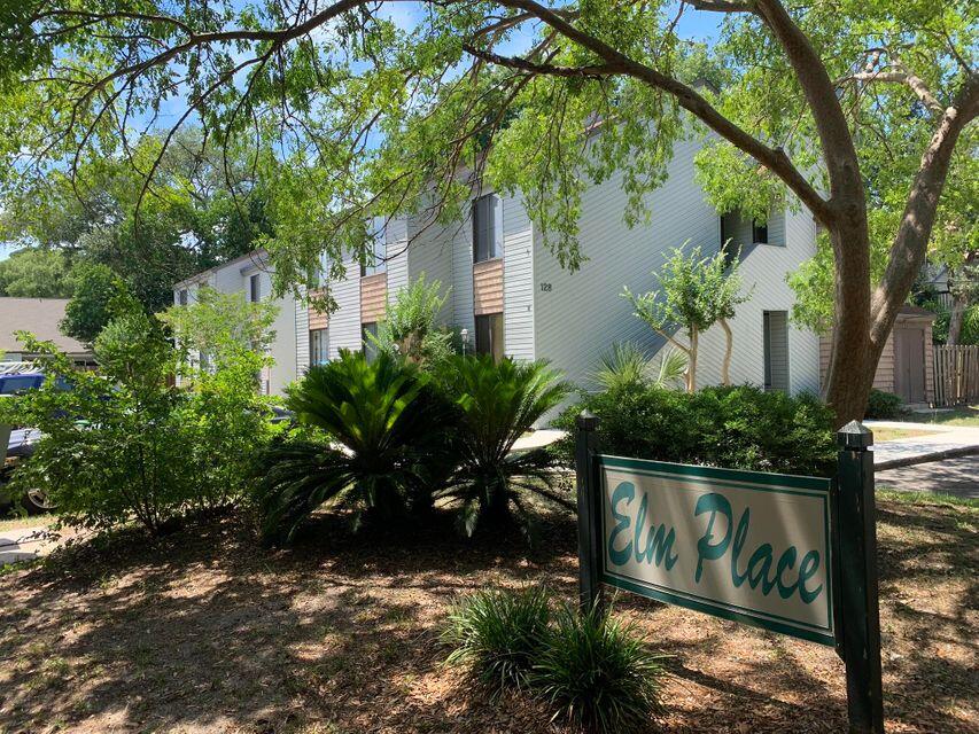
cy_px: 367
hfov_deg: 67.3
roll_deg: +0.7
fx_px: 735
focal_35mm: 26
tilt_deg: +0.4
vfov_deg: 53.1
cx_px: 490
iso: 25
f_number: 1.8
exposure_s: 1/608
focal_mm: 4.25
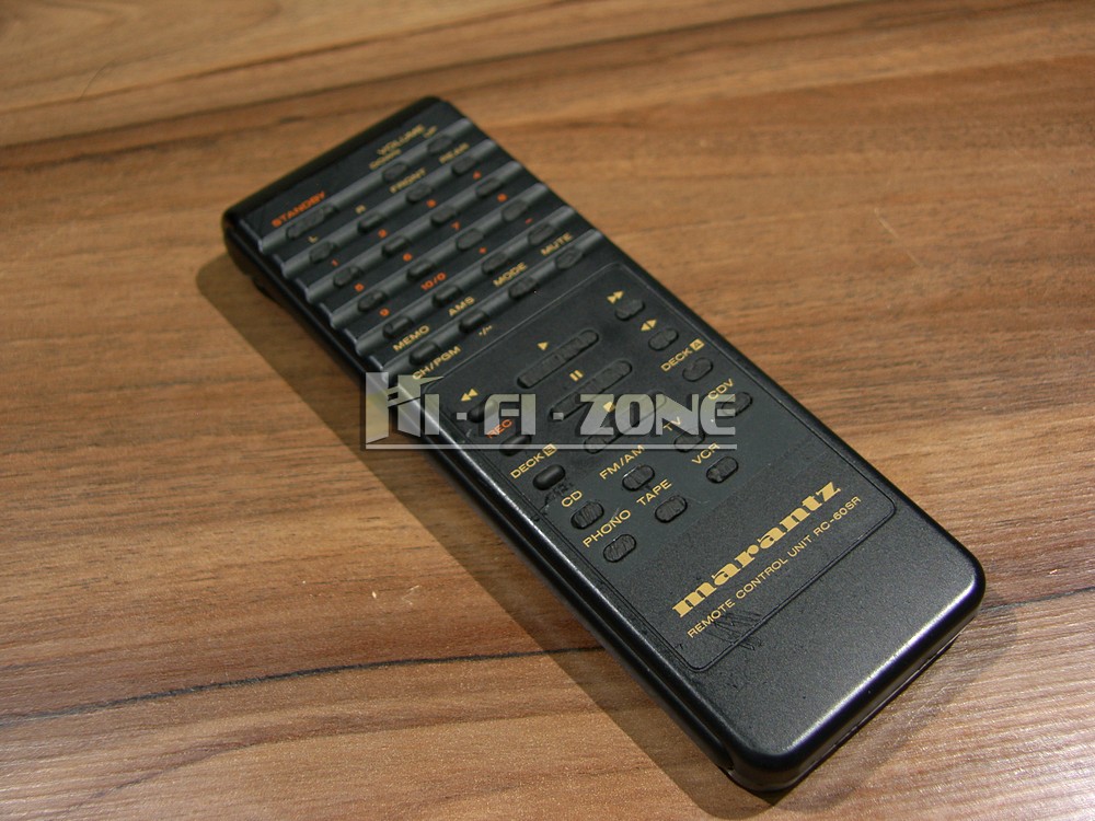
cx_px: 548
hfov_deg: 42.1
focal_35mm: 45
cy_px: 410
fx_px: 1423
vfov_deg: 32.2
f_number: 2.5
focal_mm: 11.5
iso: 50
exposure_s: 1/50
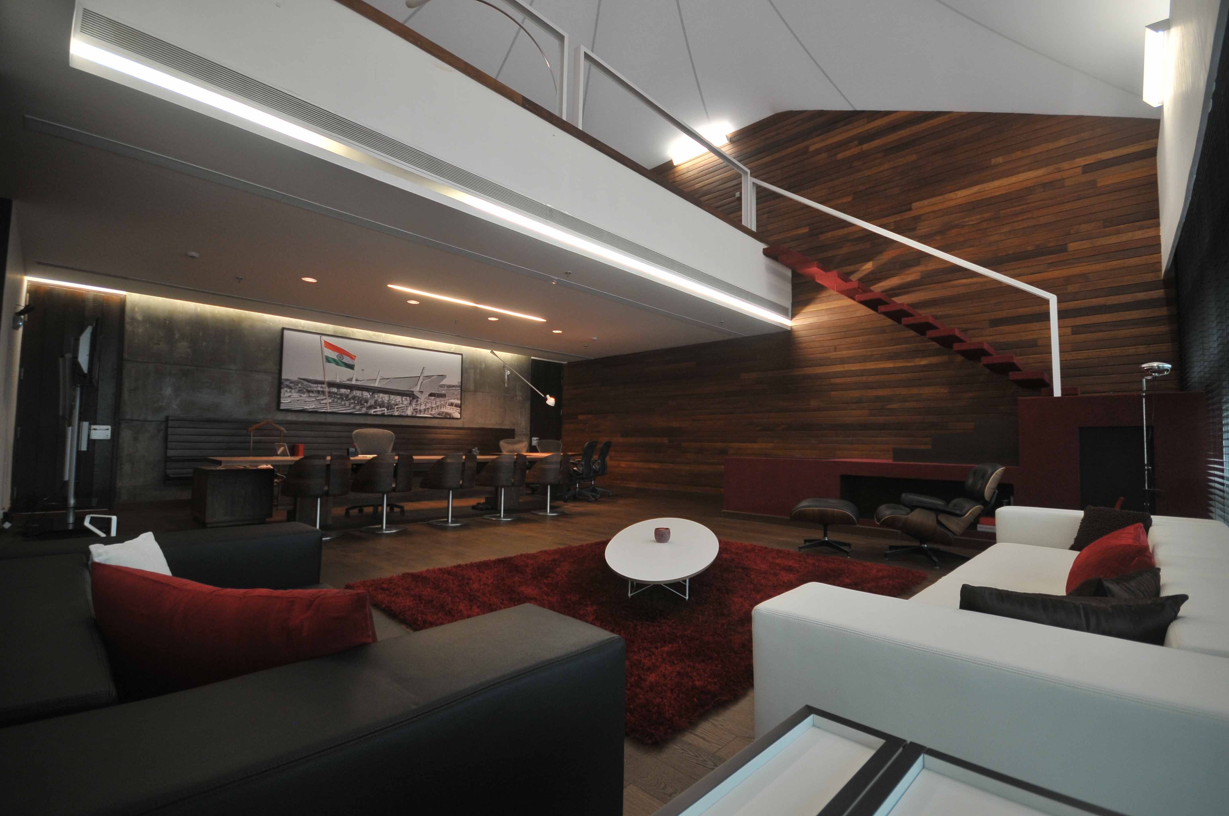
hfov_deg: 100.5
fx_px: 511
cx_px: 614
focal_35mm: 15
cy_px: 408
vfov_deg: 77.2
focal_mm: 10
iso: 320
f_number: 4
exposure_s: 1/20
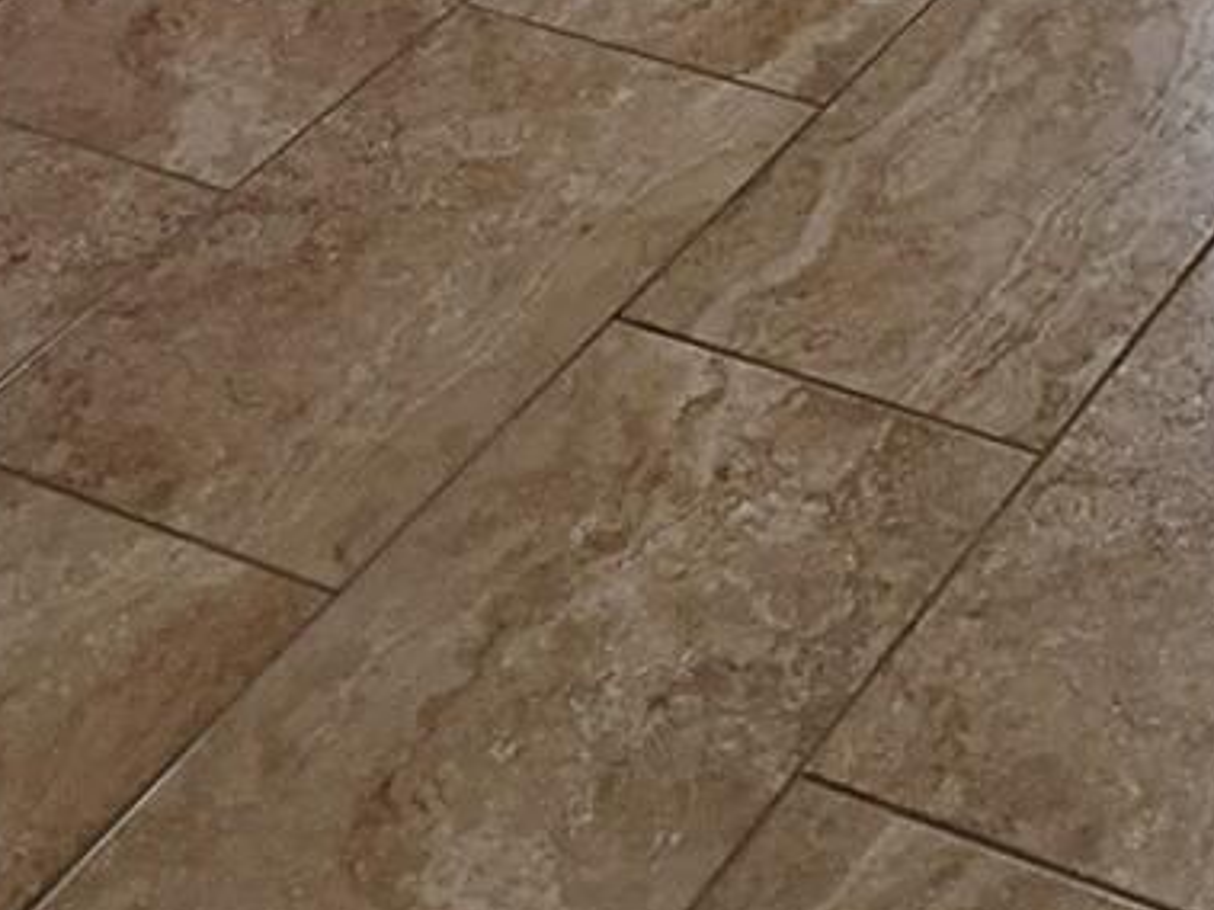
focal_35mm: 103
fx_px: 3611
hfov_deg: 18.6
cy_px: -1102
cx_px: 1224
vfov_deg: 12.2
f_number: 2.2
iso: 40
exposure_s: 1/253
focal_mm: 1.74
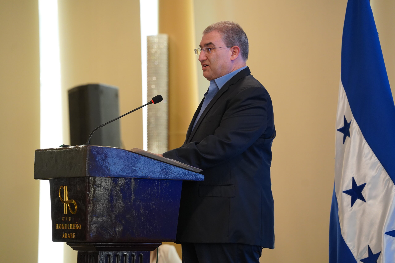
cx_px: 198
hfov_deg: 11.4
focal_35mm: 180
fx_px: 1975
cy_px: 132
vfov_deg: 7.6
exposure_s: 1/200
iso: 3200
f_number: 4
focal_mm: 180
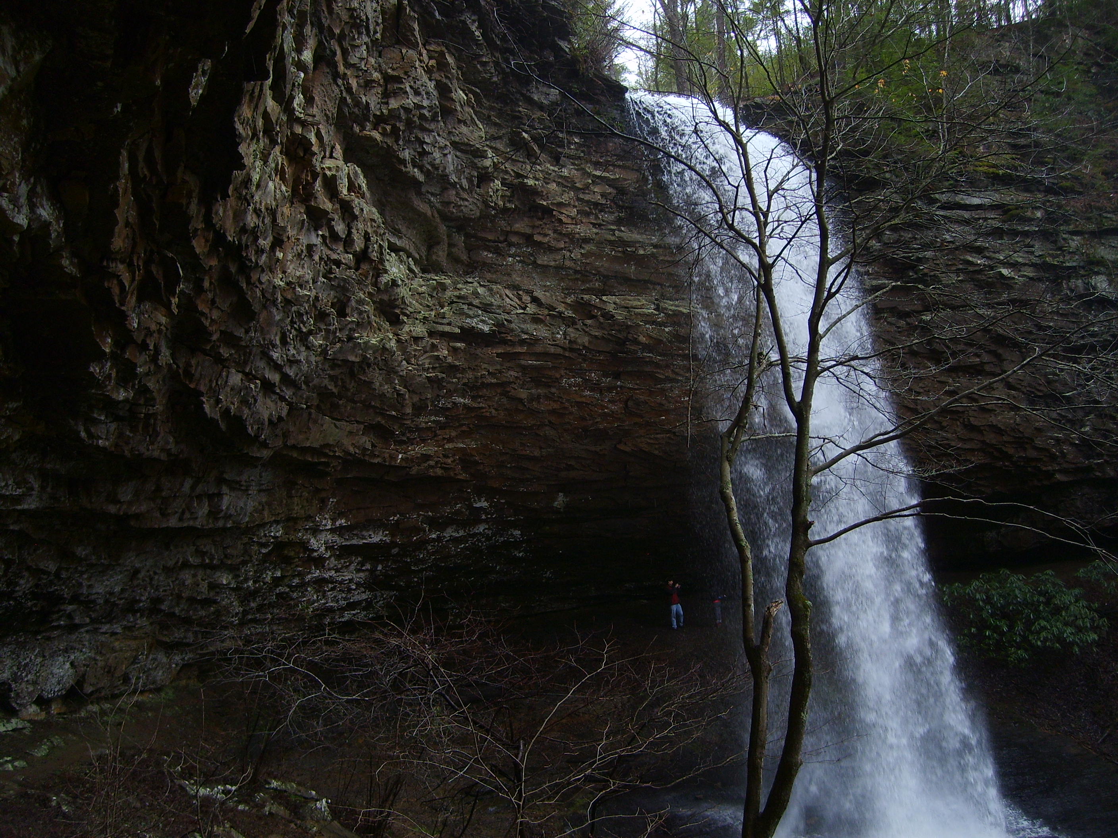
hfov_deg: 52.6
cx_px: 559
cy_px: 419
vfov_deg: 40.7
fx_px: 1130
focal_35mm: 35
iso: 50
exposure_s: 1/180
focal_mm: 5.8
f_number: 2.8
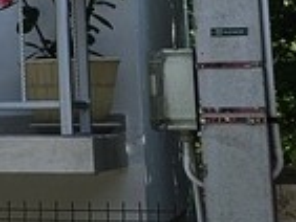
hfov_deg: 9.0
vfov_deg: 8.9
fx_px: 1429
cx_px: -657
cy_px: 48
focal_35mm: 167
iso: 25
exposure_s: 1/1002
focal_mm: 5.4
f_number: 1.8
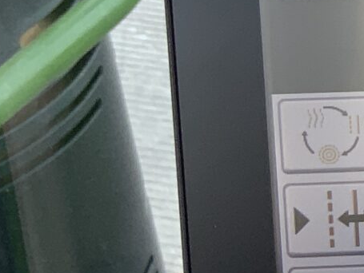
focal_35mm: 163
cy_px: -87
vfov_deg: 9.0
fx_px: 1715
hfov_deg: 10.3
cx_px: 897
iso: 16
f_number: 1.8
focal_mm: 3
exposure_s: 1/205
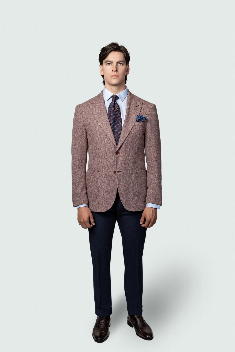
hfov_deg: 26.5
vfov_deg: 38.9
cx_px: 118
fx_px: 499
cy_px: 176
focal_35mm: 51
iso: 125
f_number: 4
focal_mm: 34
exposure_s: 1/100
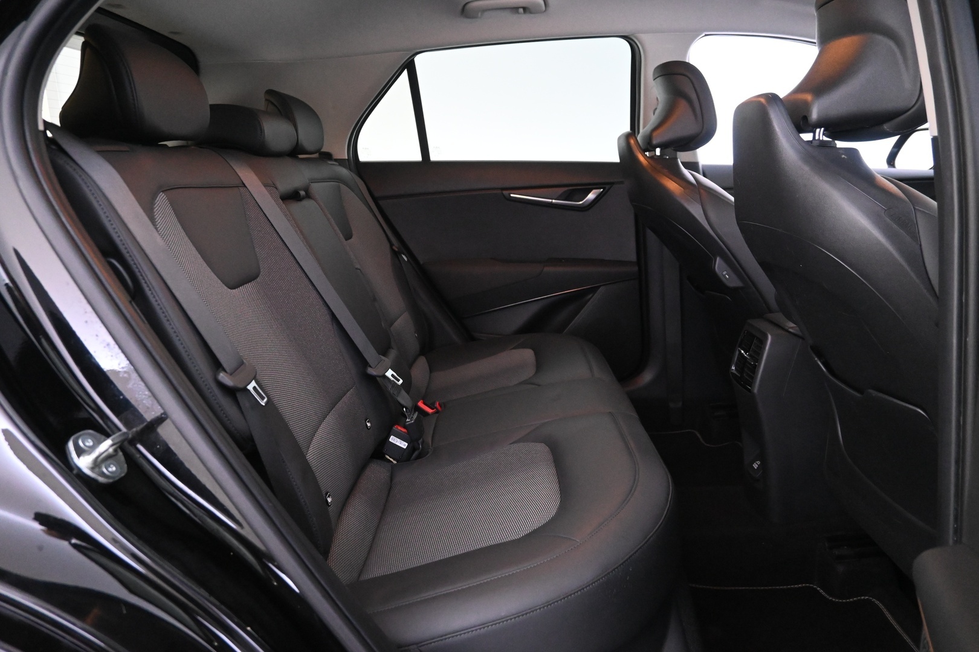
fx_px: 653
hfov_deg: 73.7
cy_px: 326
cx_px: 490
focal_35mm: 24
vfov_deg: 53.1
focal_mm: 16
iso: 5000
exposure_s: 1/25
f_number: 4
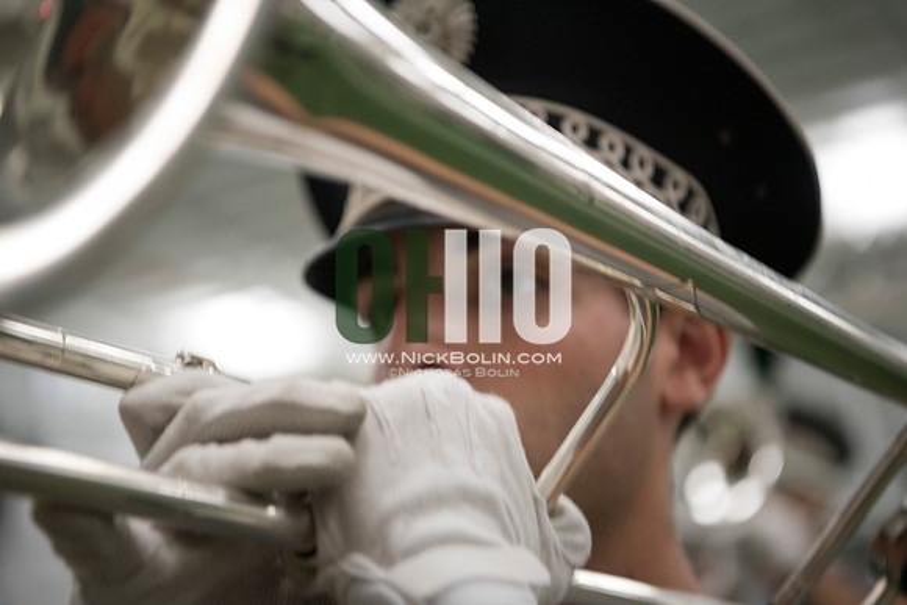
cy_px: 302
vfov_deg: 19.5
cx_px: 454
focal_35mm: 70
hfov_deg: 28.8
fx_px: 1764
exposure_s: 1/200
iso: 3200
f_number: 3.2
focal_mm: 70
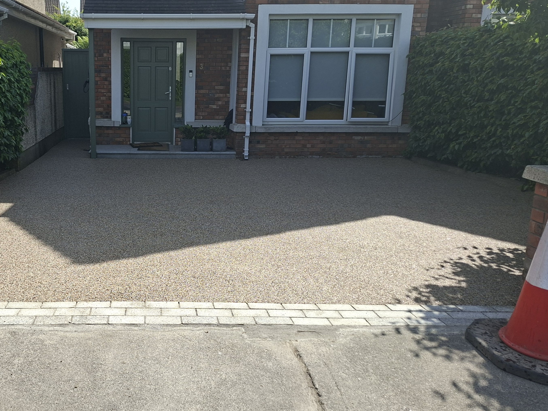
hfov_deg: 52.1
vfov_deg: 41.8
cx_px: 152
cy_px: 192
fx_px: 538
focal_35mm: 34
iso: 50
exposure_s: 1/1393
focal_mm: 5.54
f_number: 1.8
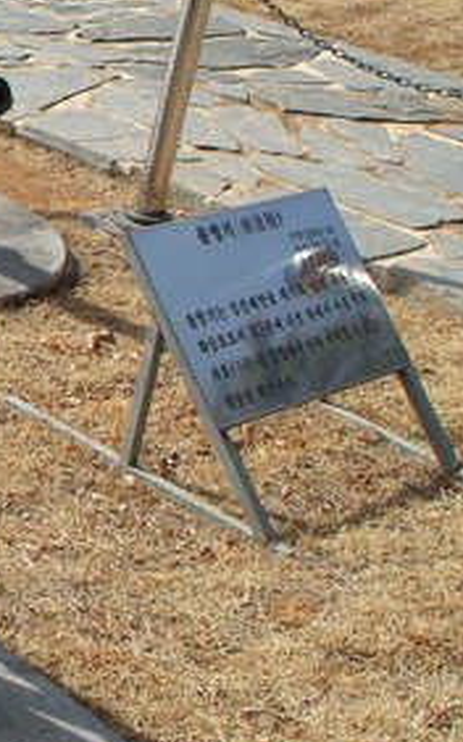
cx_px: -378
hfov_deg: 14.9
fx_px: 1536
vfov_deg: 27.1
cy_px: 429
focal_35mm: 76
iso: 400
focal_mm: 20
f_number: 9.5
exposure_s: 1/350
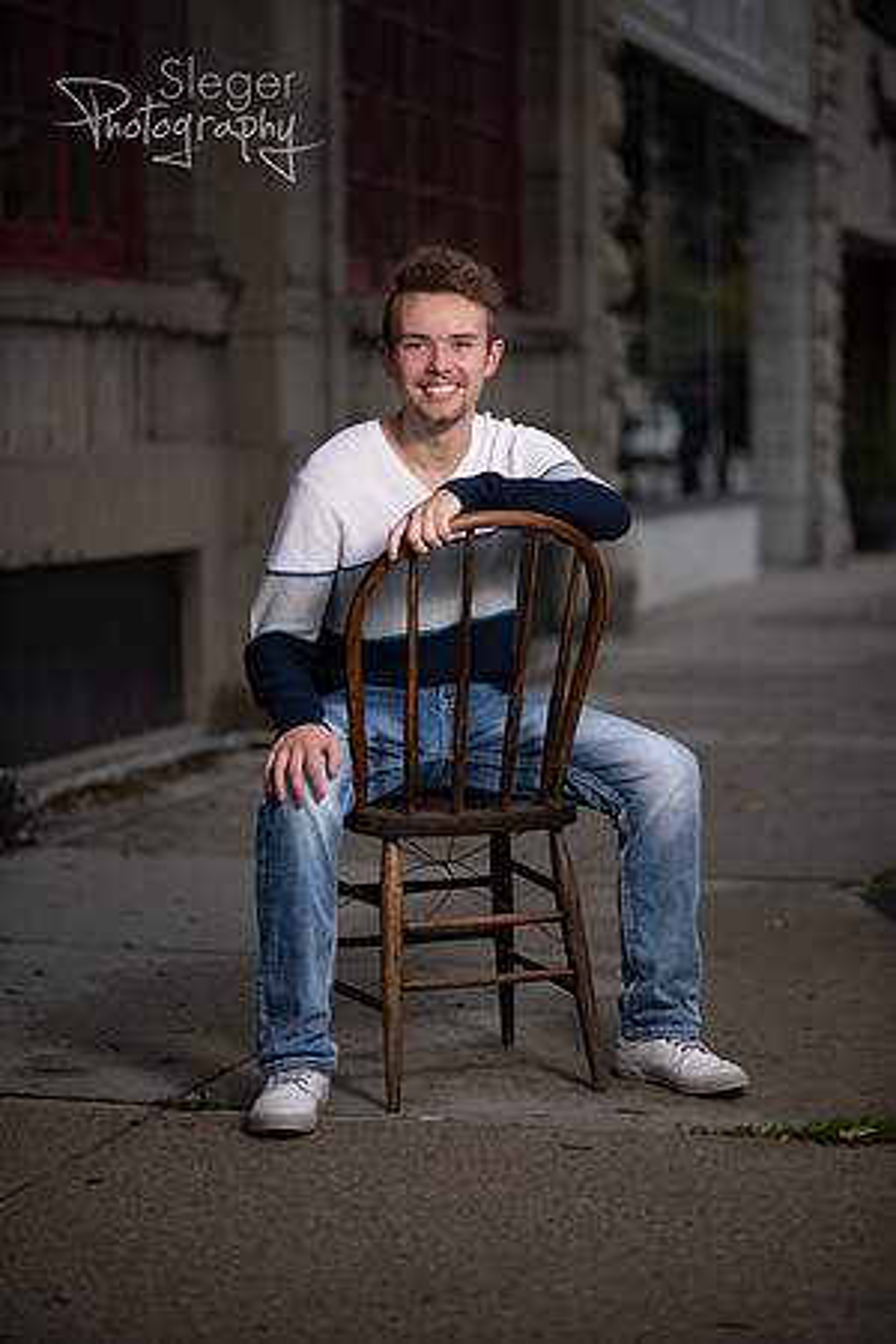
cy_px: 672
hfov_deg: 16.1
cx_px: 448
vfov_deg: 23.9
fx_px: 3173
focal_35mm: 85
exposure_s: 1/800
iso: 100
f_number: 1.8
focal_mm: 85
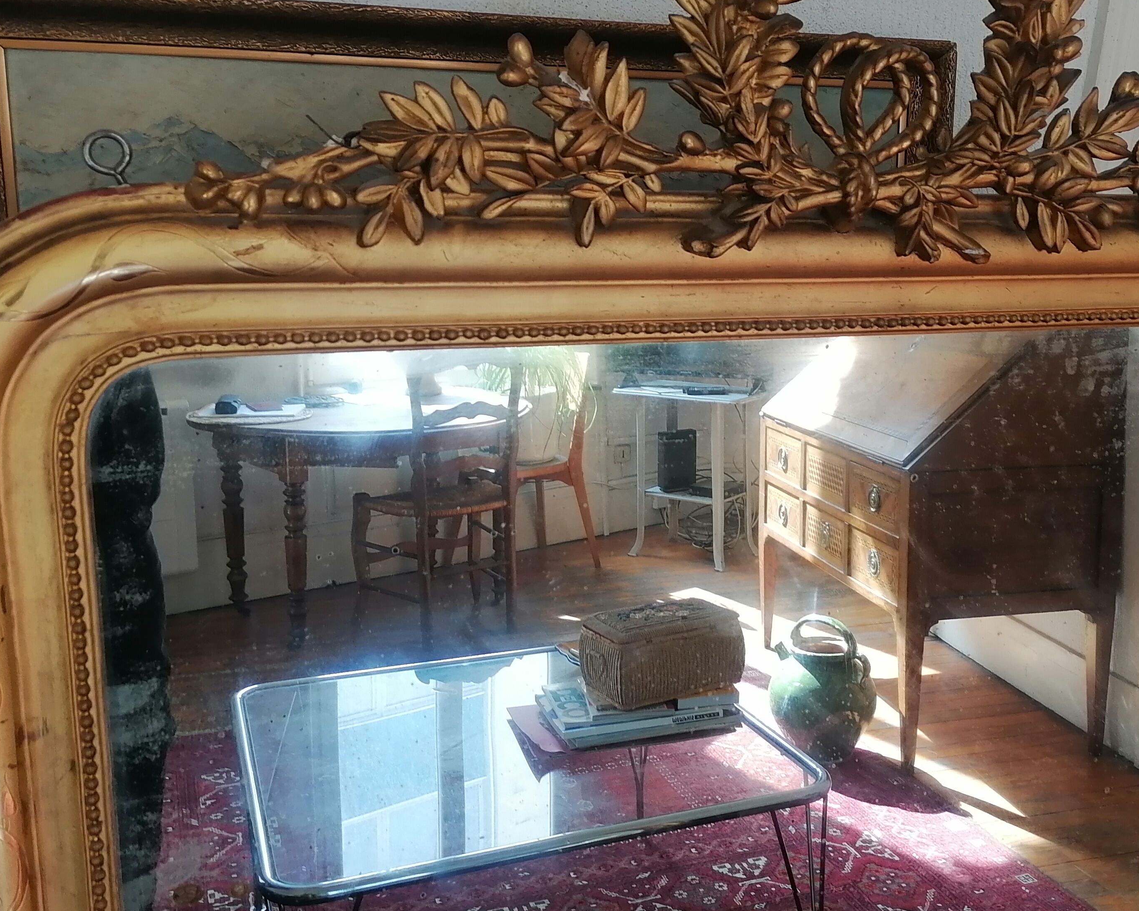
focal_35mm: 37
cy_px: 407
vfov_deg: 40.1
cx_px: 692
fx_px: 1247
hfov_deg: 48.7
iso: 80
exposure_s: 1/50
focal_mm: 5.3
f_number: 1.8
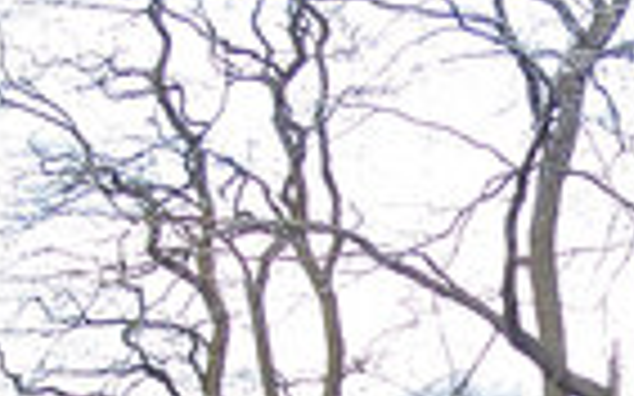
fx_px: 3230
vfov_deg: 6.9
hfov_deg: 11.0
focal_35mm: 187
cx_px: 773
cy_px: 508
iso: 100
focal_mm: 8
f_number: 3.4
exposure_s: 1/125
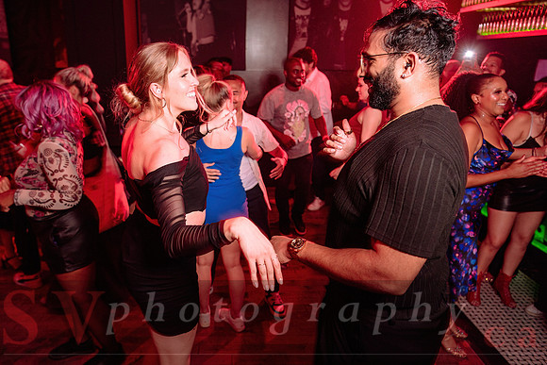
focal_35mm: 27
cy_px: 162
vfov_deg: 48.4
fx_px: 405
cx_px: 243
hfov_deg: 67.8
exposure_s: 1/30
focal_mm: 24
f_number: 3.2
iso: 800
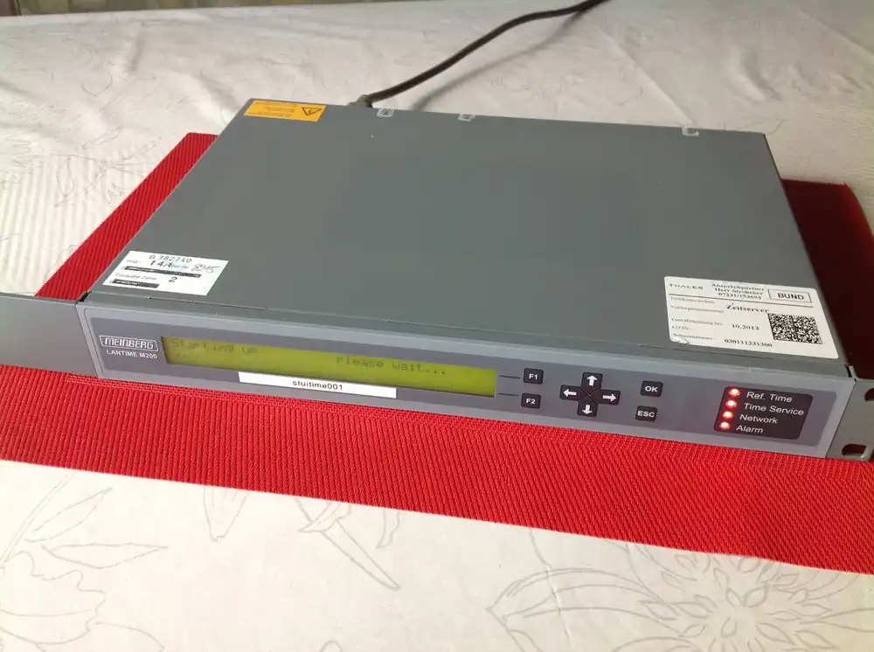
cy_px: 326
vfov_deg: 40.6
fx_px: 882
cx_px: 437
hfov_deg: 52.7
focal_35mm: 35
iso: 50
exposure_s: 1/30
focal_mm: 4.28
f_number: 2.4
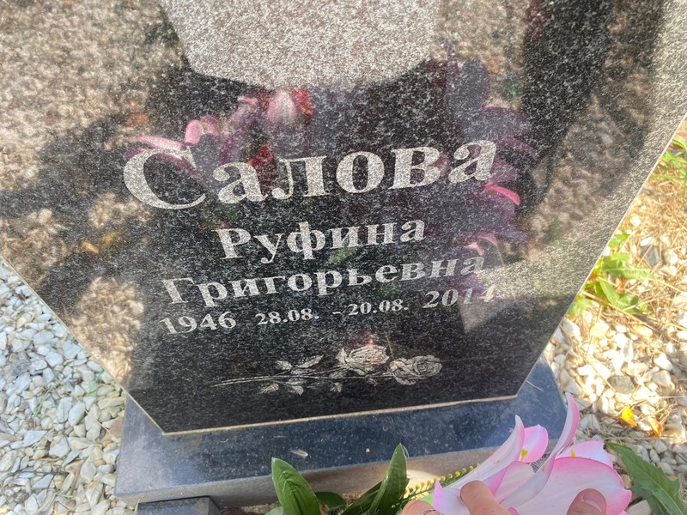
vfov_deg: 53.1
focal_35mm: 26
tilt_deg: -55.1
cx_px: 344
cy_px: 258
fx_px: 516
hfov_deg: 67.3
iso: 32
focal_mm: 4.25
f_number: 1.8
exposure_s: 1/262
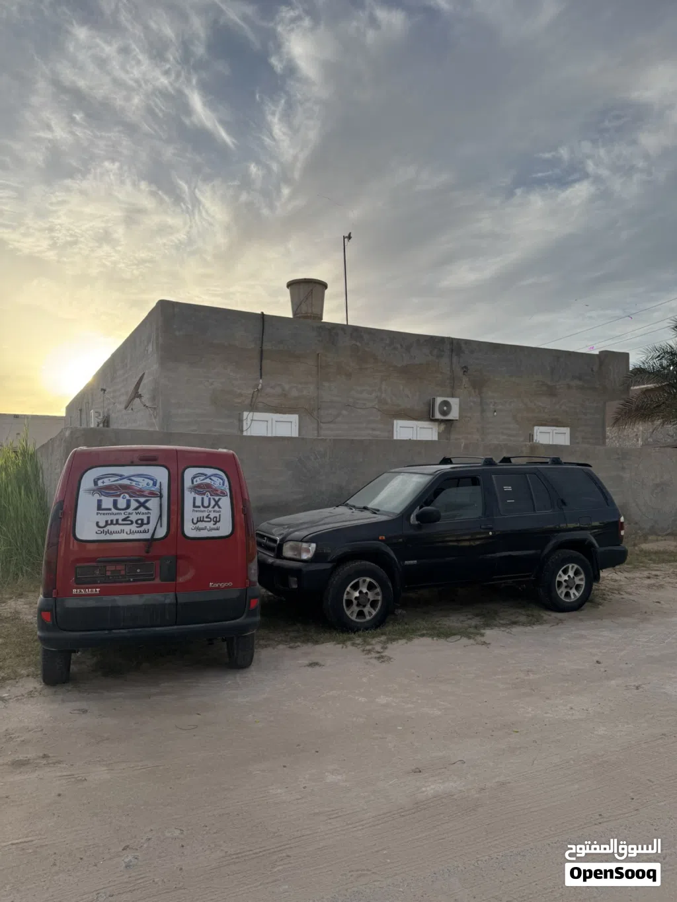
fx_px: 626
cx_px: 338
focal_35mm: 24
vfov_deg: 71.6
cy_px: 451
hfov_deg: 56.8
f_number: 1.78
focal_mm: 6.76
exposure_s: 1/3802
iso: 80
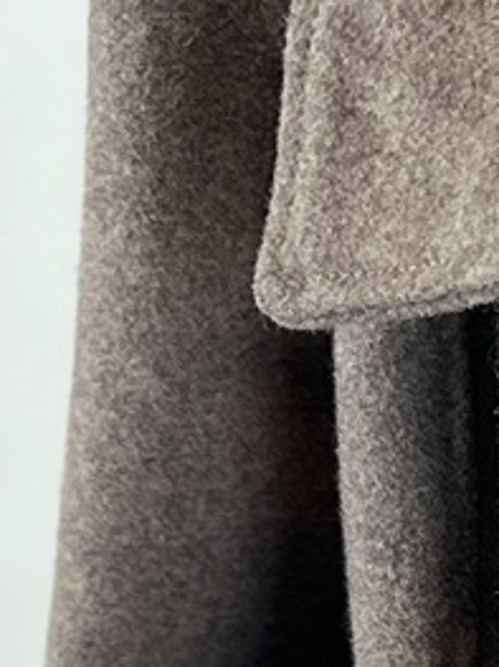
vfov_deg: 9.6
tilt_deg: -24.4
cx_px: 1191
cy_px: 1461
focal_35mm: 187
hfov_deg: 7.4
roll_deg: -6.2
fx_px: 3597
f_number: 1.78
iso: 50
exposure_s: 1/120
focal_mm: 6.86
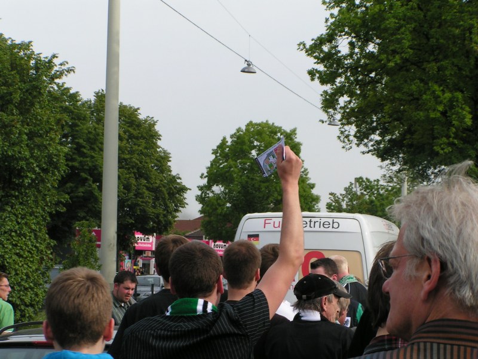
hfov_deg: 17.3
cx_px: 239
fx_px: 1574
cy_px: 180
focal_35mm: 114
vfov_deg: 13.0
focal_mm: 17.4
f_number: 5.6
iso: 50
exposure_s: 1/250
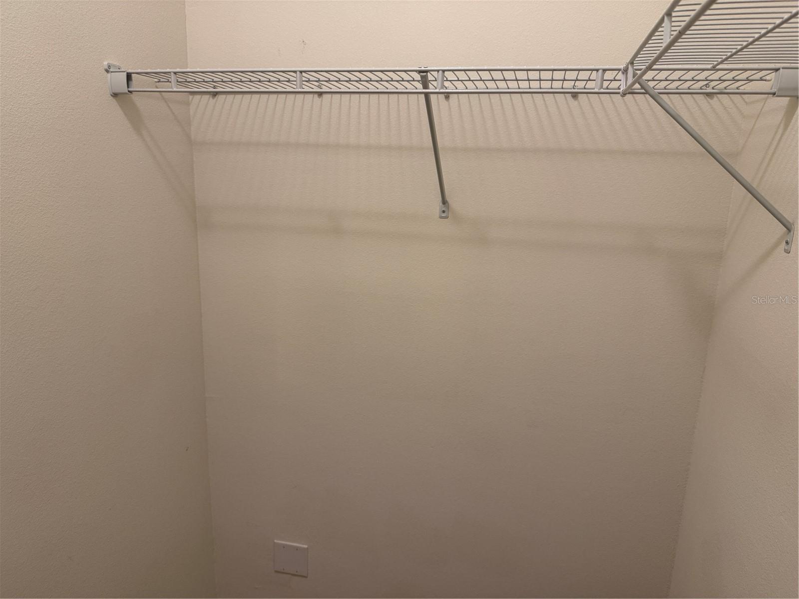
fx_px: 554
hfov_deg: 71.6
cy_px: 300
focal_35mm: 24
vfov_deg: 56.8
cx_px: 400
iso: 160
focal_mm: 6.76
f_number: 1.78
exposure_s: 1/120
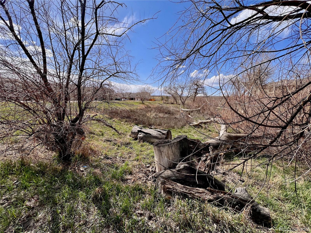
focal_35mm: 13
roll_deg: -0.7
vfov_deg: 89.9
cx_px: 156
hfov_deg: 106.2
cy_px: 116
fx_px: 117
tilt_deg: -5.9
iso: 32
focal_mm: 1.57
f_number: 1.8
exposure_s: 1/1908
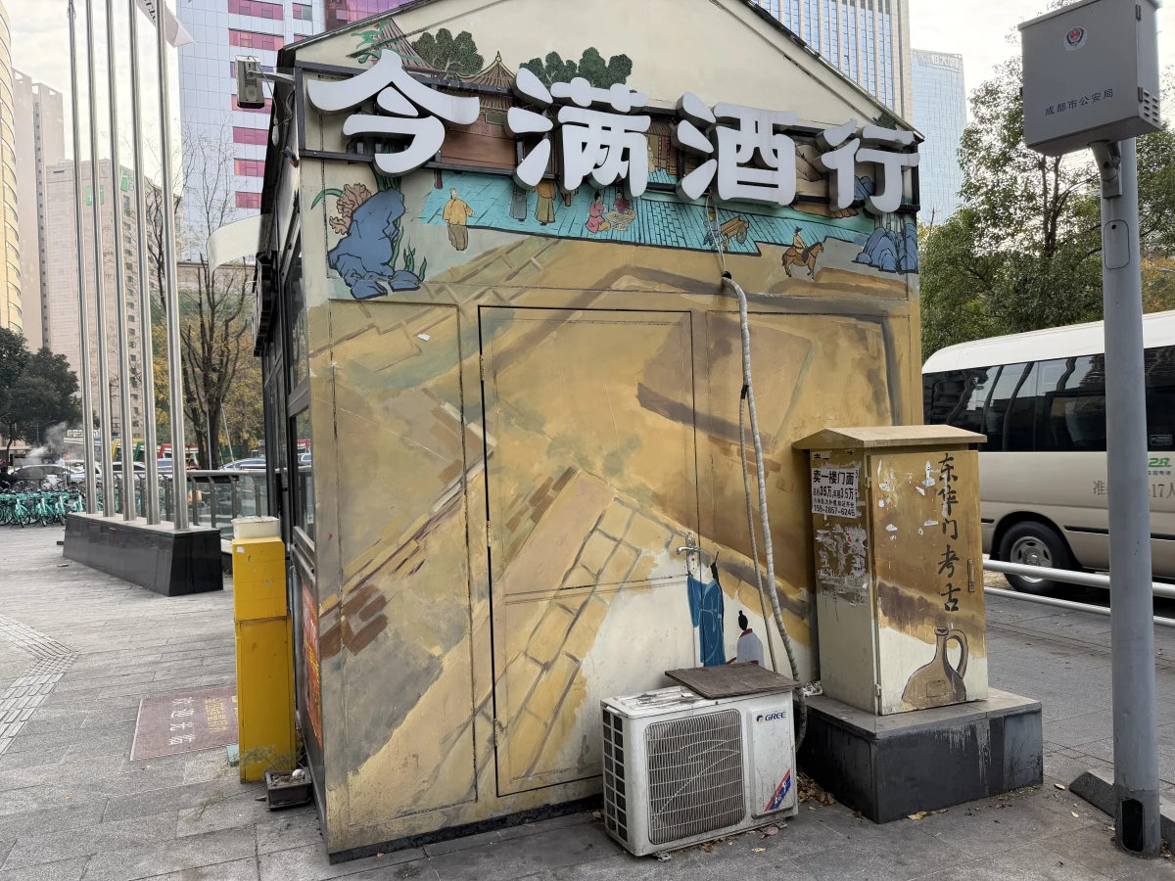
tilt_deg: +0.8
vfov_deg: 56.8
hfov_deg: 71.6
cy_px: 440
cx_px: 588
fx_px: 815
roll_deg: +2.8
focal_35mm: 24
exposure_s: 1/186
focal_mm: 6.76
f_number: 1.78
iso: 80
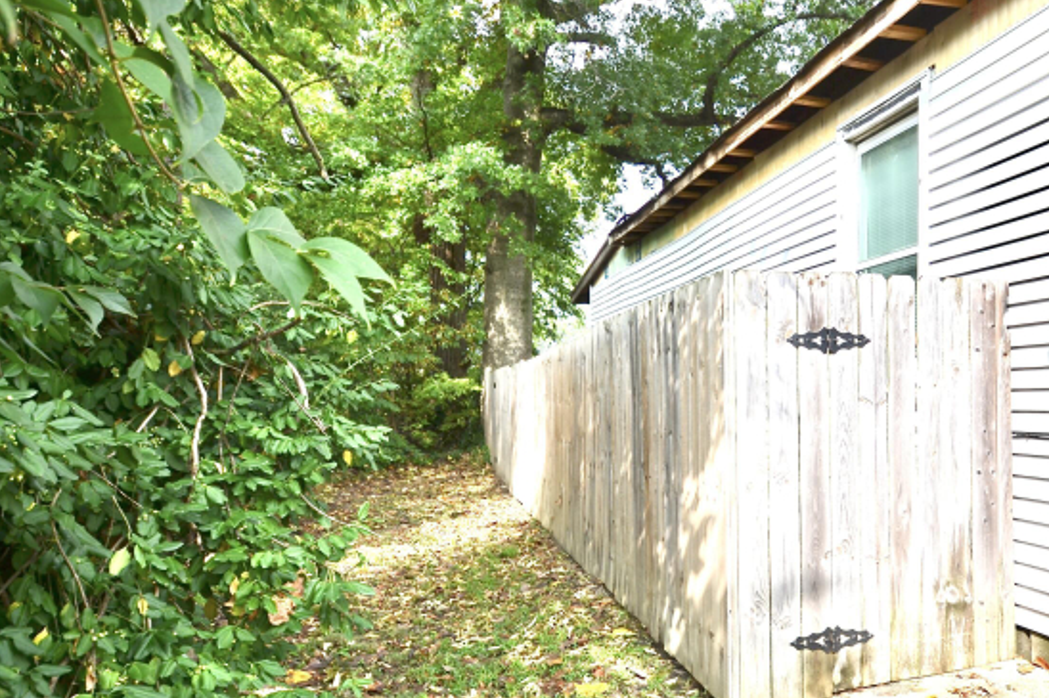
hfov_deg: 66.0
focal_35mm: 27
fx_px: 777
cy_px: 367
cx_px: 708
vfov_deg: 48.4
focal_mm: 13
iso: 100
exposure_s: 1/160
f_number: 6.3
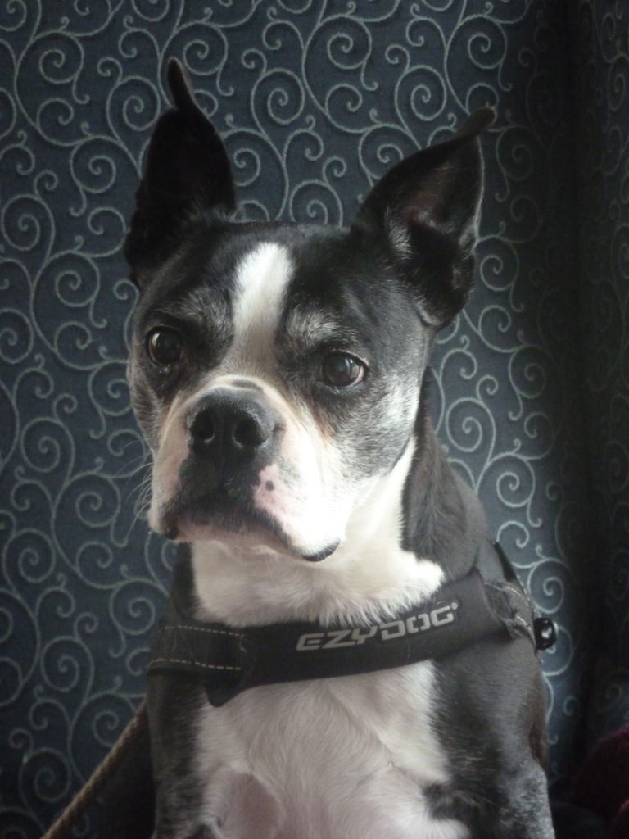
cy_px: 420
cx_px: 314
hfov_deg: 18.0
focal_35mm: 82
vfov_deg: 23.8
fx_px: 1987
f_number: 4.8
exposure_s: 1/60
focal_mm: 14.8
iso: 800
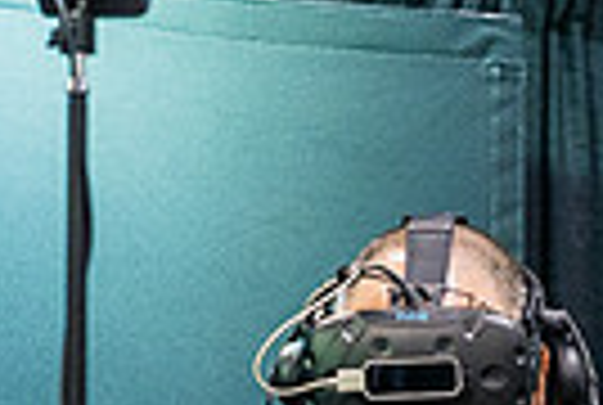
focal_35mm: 552
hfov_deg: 3.7
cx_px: 900
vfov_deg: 2.5
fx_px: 9267
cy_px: 830
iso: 3200
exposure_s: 1/160
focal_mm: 128
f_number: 3.5
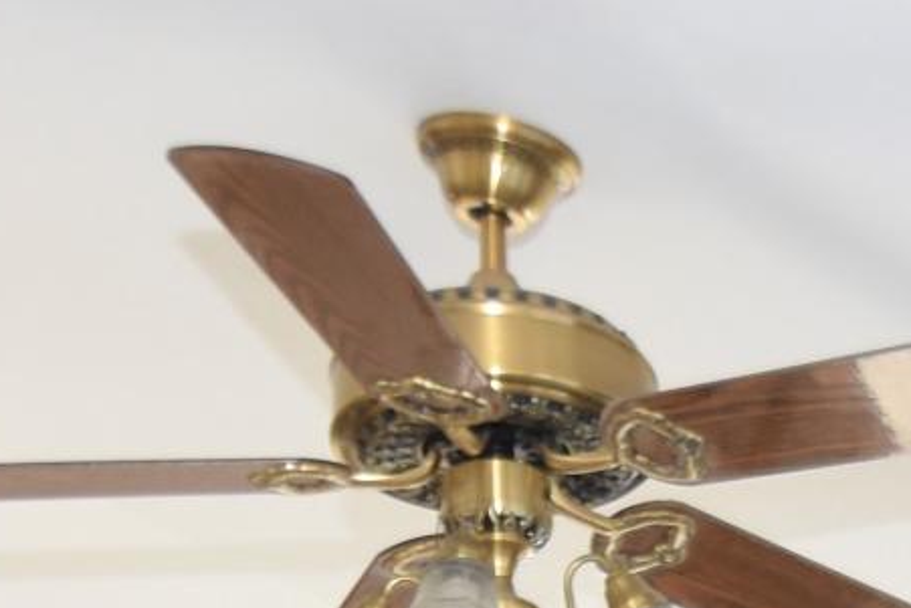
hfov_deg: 17.2
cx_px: 1032
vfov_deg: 9.8
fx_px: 2902
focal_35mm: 115
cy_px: 1691
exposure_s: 1/80
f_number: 4.5
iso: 200
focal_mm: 11.5
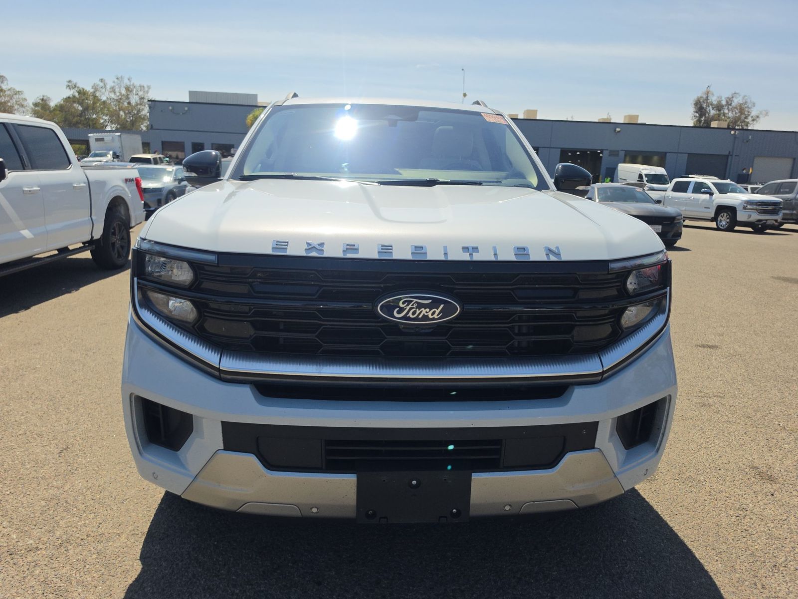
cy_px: 300
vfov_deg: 58.9
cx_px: 399
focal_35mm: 23
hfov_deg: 73.9
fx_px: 530
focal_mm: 6.5
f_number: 1.4
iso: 58
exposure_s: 1/7940
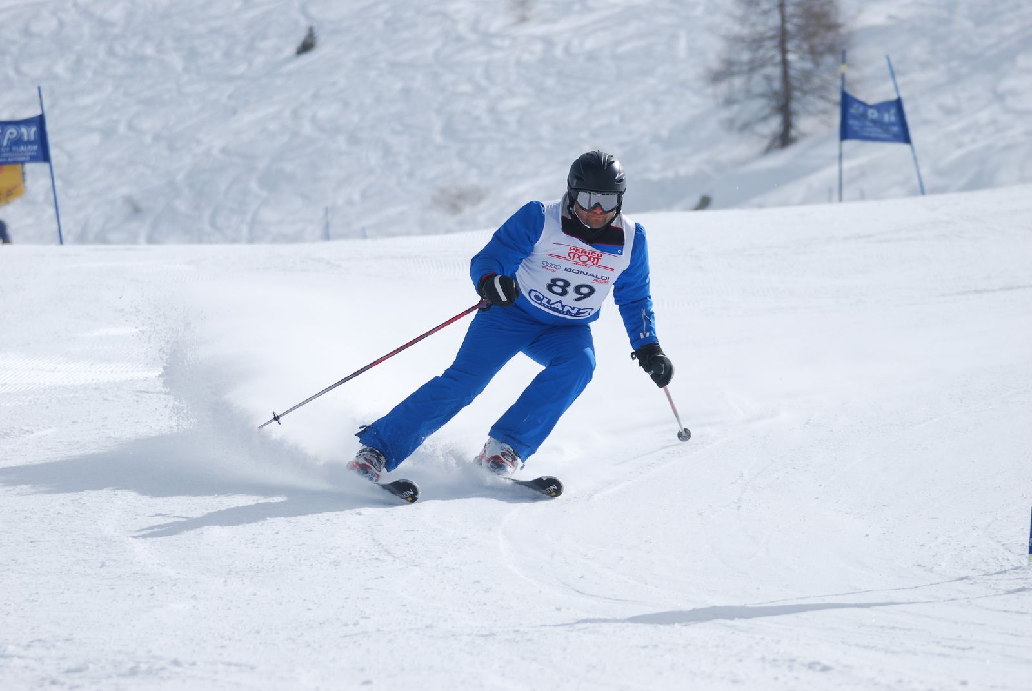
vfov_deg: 5.6
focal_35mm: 248
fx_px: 7103
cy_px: 346
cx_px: 516
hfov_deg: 8.3
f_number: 5.3
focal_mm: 165
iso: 100
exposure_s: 1/1250
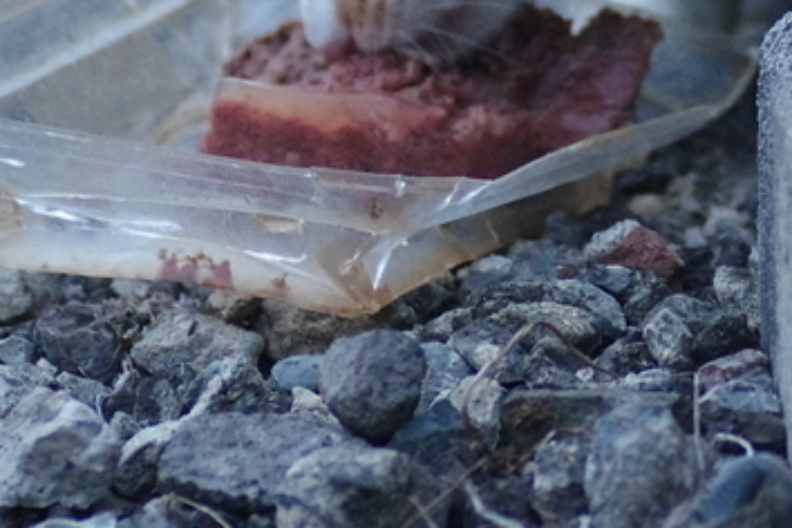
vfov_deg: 3.0
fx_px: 10075
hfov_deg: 4.5
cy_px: -244
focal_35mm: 458
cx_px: 653
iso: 3200
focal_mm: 90
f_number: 2.8
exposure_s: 1/60
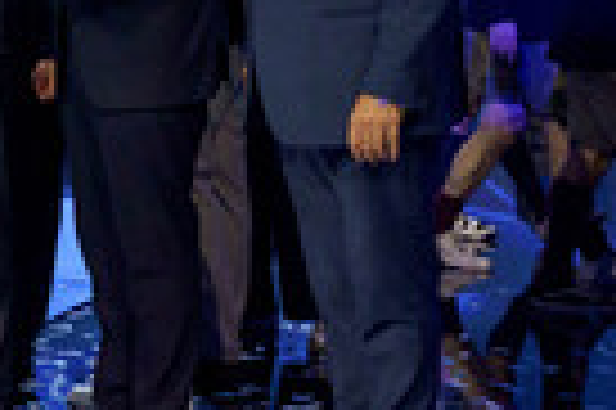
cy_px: 59
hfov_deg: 16.3
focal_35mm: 115
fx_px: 1965
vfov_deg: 11.8
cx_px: -304
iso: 3200
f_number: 5.6
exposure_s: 1/250
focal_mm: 35
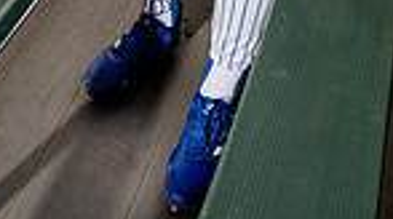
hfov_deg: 23.5
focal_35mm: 90
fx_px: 936
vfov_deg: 11.0
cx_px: 281
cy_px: -323
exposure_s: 1/250
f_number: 6.3
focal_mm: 28
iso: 640
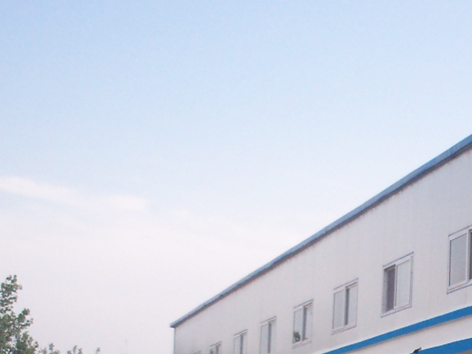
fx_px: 1486
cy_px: 409
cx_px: 499
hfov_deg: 17.5
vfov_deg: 13.3
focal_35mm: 109
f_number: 4.5
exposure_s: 1/175
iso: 100
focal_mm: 6
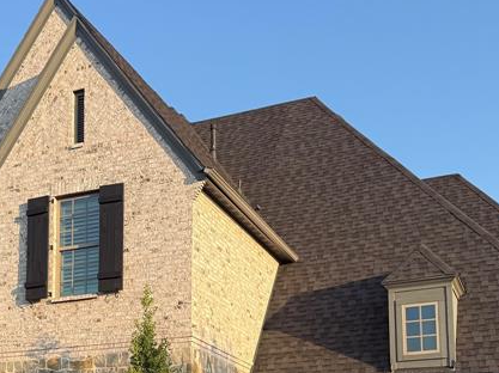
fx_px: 850
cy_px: 396
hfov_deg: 32.2
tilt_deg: +8.7
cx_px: 134
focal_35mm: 59
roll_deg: -0.4
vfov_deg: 23.5
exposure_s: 1/1410
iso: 80
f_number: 1.78
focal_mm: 6.76
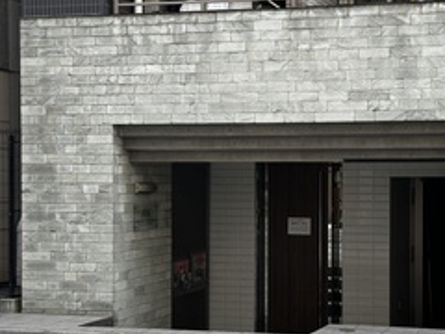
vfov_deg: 18.4
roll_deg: -1.1
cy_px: 204
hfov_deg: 24.2
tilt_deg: -0.8
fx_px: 1028
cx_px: 315
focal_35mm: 80
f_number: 1.78
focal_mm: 6.76
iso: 64
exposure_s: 1/430
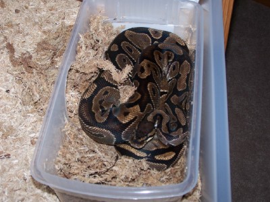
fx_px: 460
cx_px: 135
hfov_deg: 32.7
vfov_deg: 24.8
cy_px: 101
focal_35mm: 59
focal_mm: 9.8
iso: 80
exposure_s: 1/60
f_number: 3.1
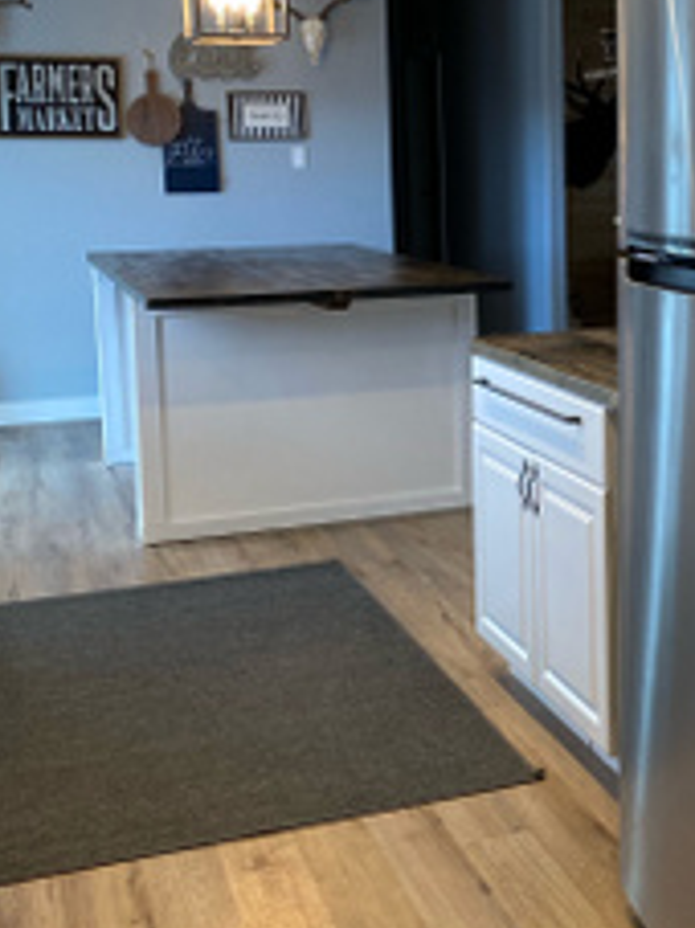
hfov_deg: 25.6
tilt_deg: -7.0
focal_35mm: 55
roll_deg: +0.8
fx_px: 1474
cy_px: 327
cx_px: 634
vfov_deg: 34.7
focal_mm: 4.25
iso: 100
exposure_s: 1/60
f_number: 1.8
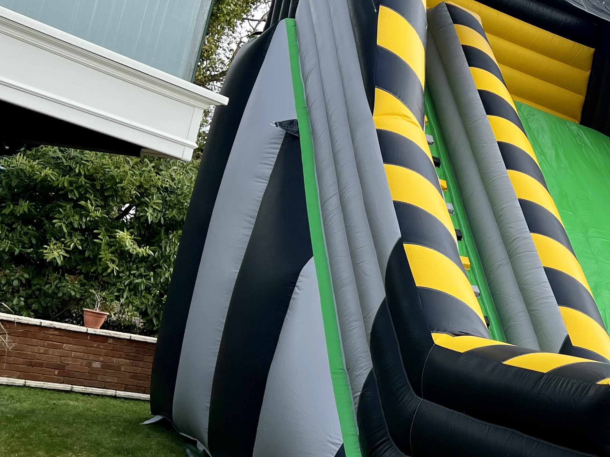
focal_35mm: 56
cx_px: 619
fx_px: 987
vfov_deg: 26.0
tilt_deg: +3.5
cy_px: 277
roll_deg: -13.1
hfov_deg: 31.6
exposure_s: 1/1068
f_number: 1.5
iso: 50
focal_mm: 5.7
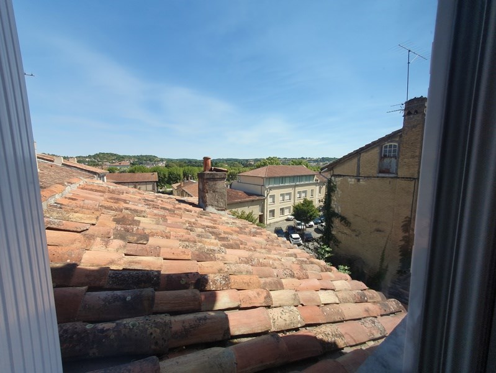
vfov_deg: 90.0
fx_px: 186
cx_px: 248
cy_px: 186
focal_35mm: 13
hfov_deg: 106.2
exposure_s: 1/780
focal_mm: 1.8
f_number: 2.2
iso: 50
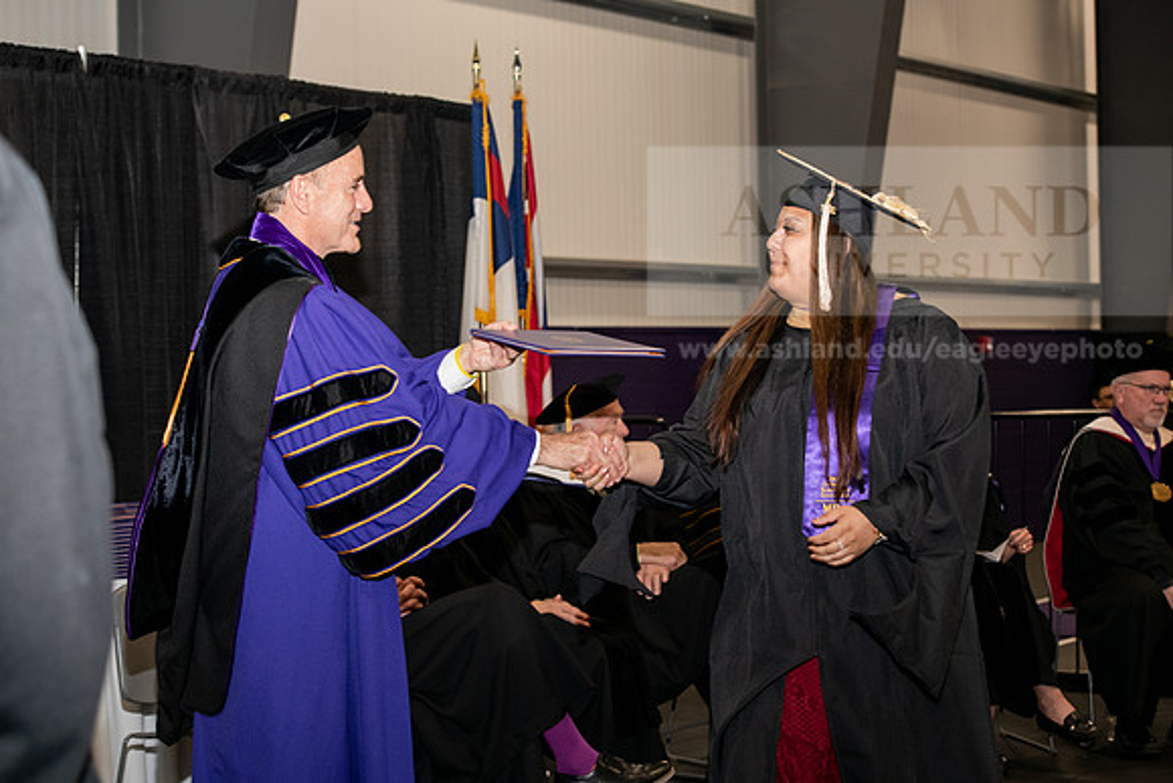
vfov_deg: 19.5
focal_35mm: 70
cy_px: 392
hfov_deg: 28.8
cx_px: 586
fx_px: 2281
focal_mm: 70
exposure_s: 1/200
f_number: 5.6
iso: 1600
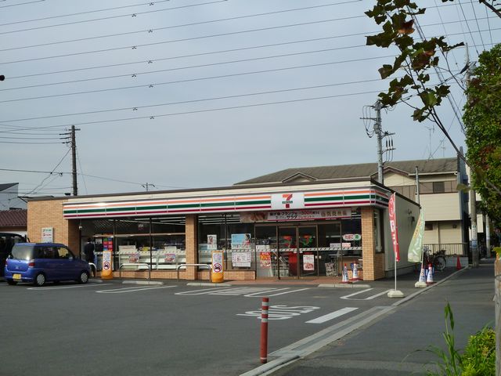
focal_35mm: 43
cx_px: 250
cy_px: 188
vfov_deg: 33.6
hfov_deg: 43.9
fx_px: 622
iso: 125
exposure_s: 1/400
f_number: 5
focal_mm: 7.7
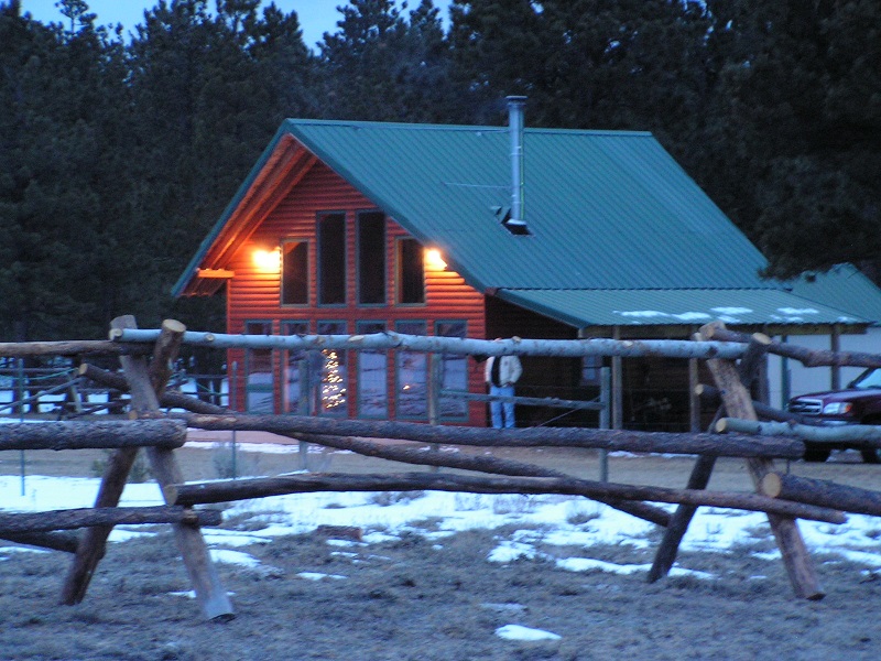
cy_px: 330
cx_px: 440
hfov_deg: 14.5
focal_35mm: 136
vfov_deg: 10.9
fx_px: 3461
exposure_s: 1/3
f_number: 3.4
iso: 200
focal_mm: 22.8
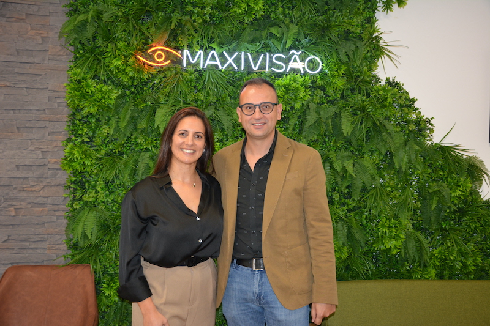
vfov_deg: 34.2
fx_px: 531
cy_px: 163
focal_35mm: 39
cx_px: 245
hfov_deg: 49.6
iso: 900
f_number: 4
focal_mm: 26
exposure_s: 1/60
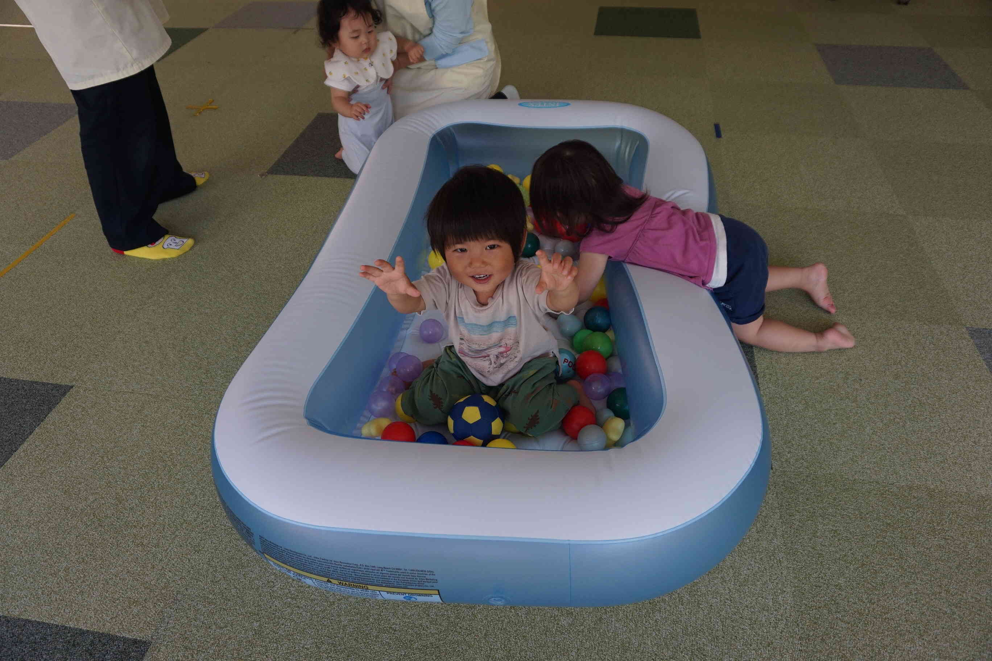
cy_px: 330
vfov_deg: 53.1
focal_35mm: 24
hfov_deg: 73.7
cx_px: 496
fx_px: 661
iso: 400
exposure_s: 1/160
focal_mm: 16
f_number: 4
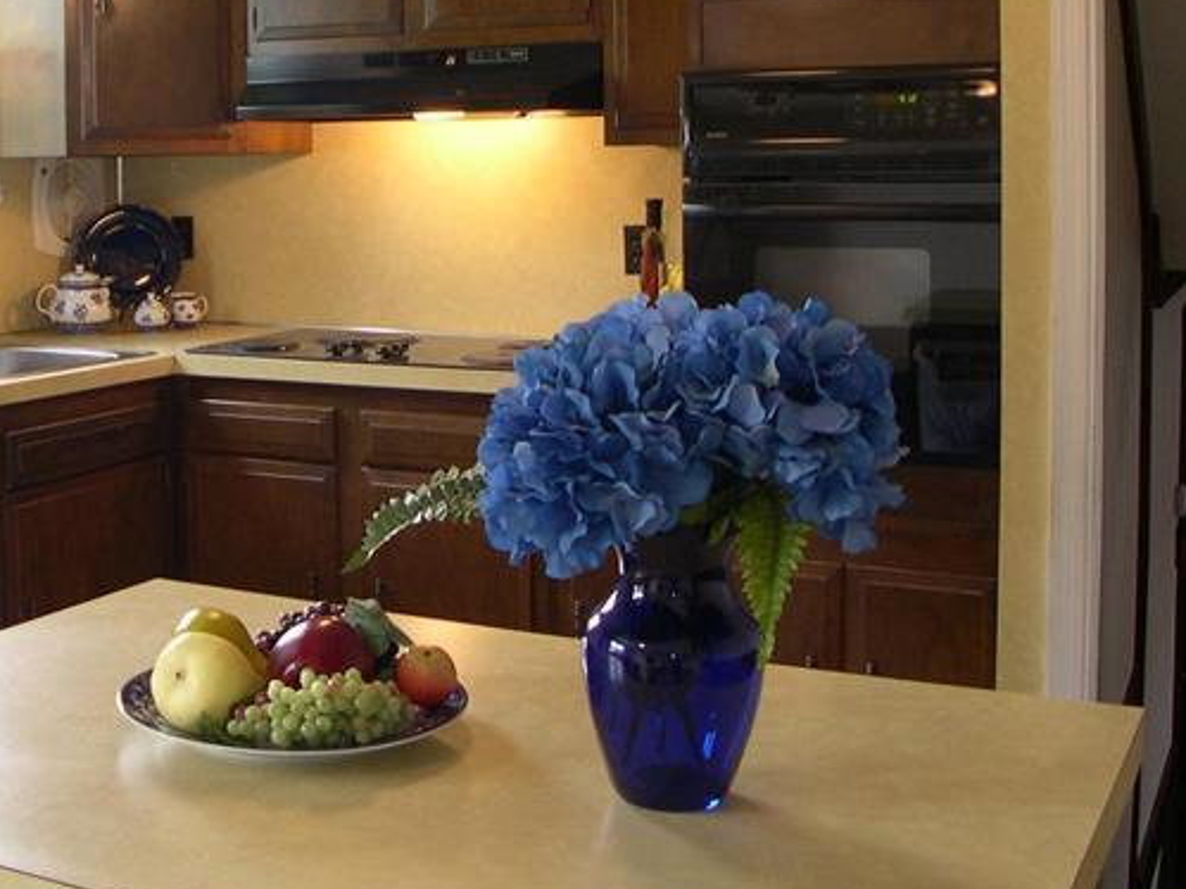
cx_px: 323
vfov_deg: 18.8
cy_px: 235
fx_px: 2672
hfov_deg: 24.8
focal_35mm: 78
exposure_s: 1/13
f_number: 2.8
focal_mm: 8
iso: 100
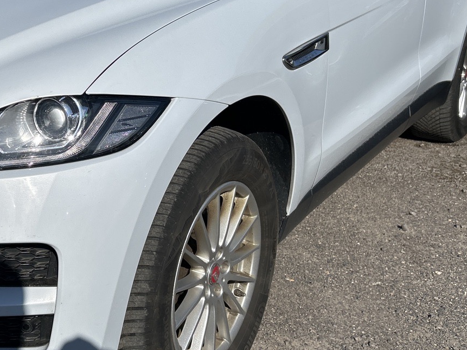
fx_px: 783
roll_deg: +2.4
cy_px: 125
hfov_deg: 32.0
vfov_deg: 25.1
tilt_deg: -13.9
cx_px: 67
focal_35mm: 58
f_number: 1.5
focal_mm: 5.7
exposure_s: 1/9434
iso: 50
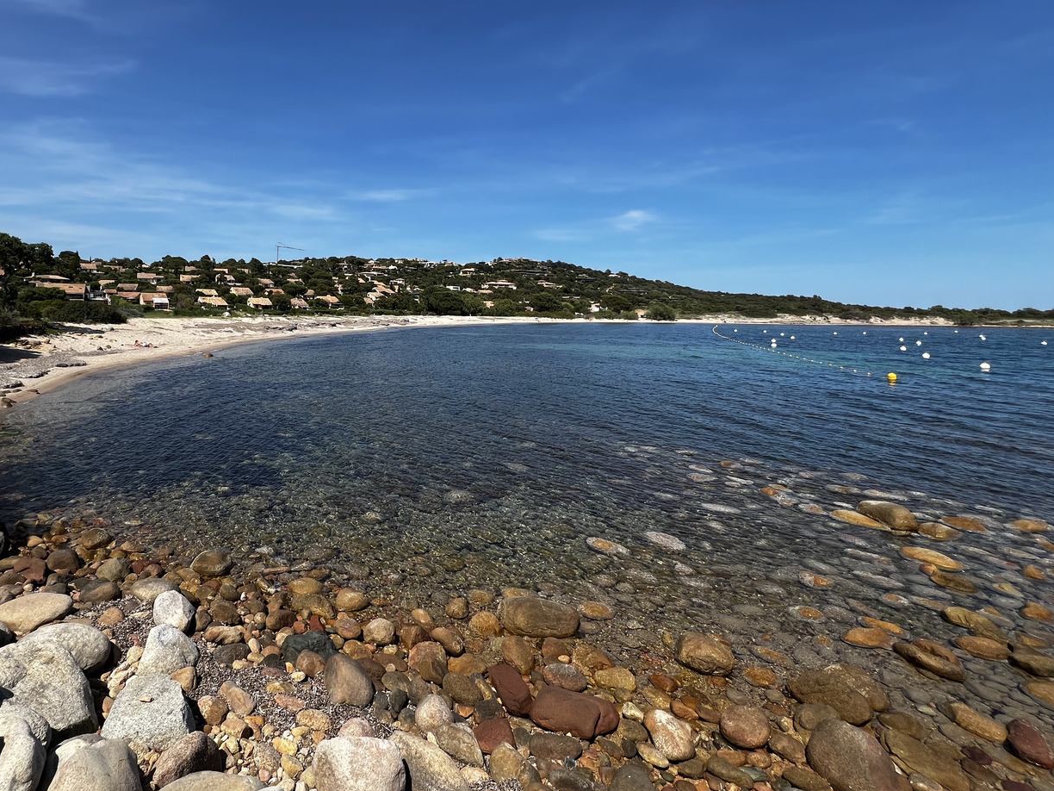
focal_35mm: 17
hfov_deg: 89.7
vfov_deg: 73.8
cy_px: 310
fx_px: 518
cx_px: 414
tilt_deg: +0.2
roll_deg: -0.8
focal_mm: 1.57
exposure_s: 1/1946
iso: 32
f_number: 1.8
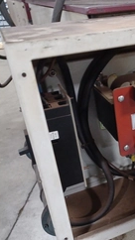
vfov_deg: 45.4
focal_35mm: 45
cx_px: 152
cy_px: 129
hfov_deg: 24.6
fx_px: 287
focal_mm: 4.6
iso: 1600
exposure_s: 1/16.7
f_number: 1.8
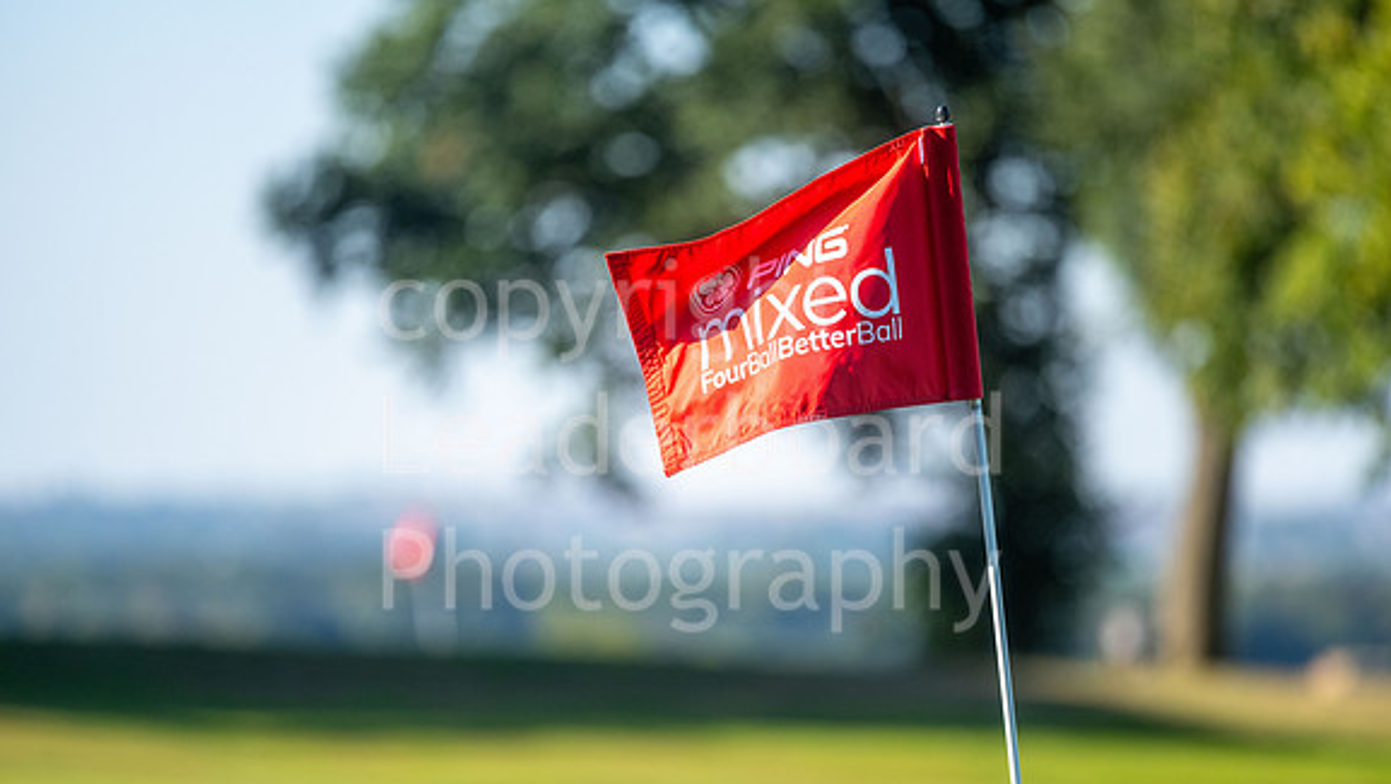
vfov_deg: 3.8
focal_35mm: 316
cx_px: 694
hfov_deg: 6.8
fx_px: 11659
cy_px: 457
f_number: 4
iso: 320
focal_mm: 300
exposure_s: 1/2000
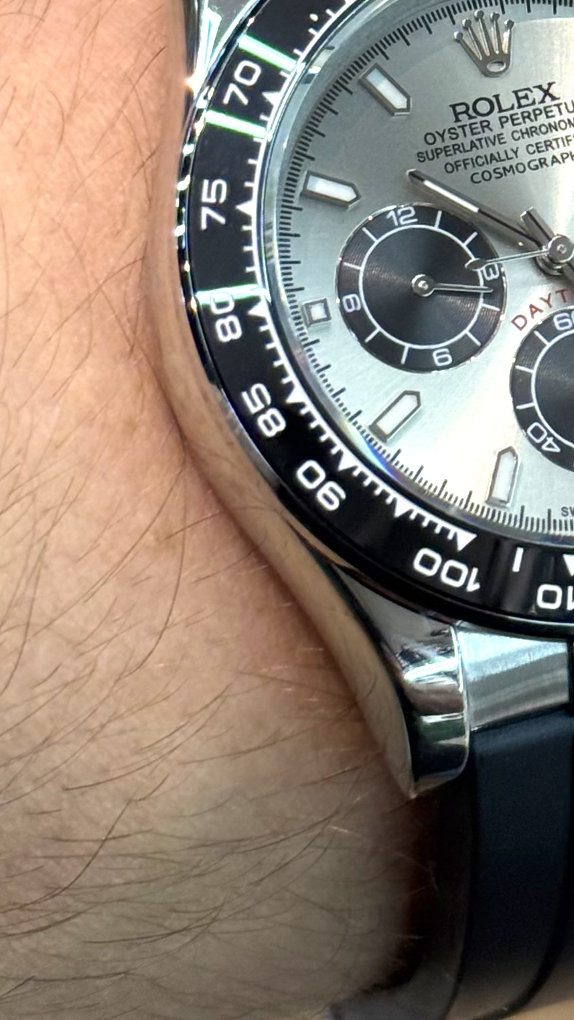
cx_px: 541
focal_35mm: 100
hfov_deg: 12.0
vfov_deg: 21.3
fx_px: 2706
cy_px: 353
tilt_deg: -52.2
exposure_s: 1/120
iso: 160
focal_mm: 6.76
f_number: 1.78
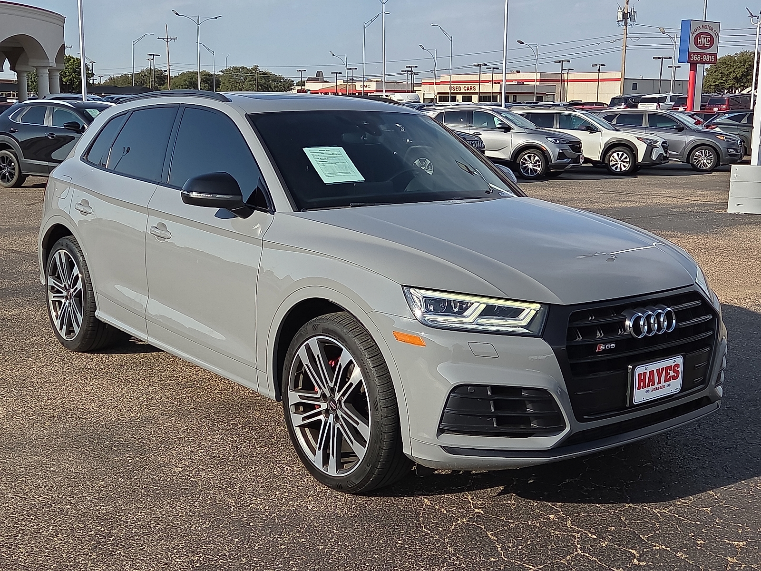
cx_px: 380
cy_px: 286
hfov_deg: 42.9
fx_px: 967
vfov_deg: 32.9
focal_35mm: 44
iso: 25
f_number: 1.8
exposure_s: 1/1667
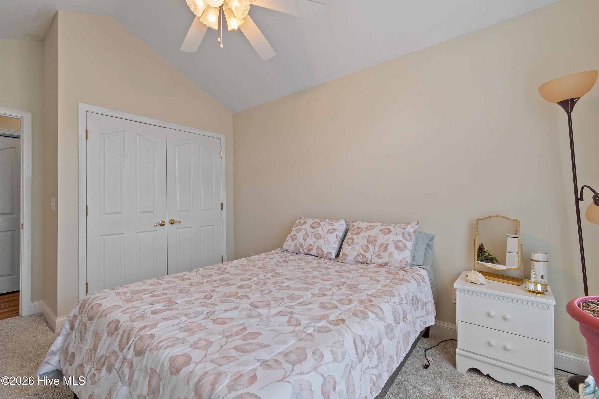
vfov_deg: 77.3
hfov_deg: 100.4
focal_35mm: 15
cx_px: 300
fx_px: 250
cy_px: 200
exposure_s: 1/13
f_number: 4.5
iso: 100
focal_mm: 10
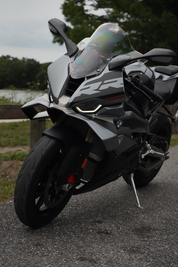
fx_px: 467
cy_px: 134
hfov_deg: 21.6
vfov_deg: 31.9
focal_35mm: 63
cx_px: 89
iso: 12800
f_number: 5.6
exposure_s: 1/8000
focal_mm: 63
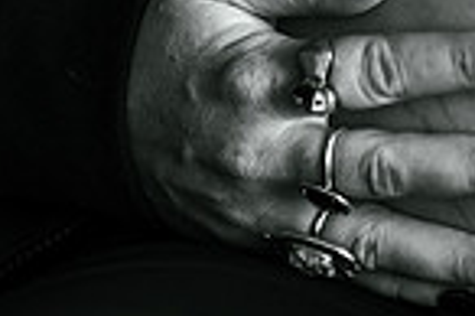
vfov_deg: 6.7
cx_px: 566
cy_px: -238
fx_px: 2623
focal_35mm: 199
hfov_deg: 10.2
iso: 200
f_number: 2.5
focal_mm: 50
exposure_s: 1/160
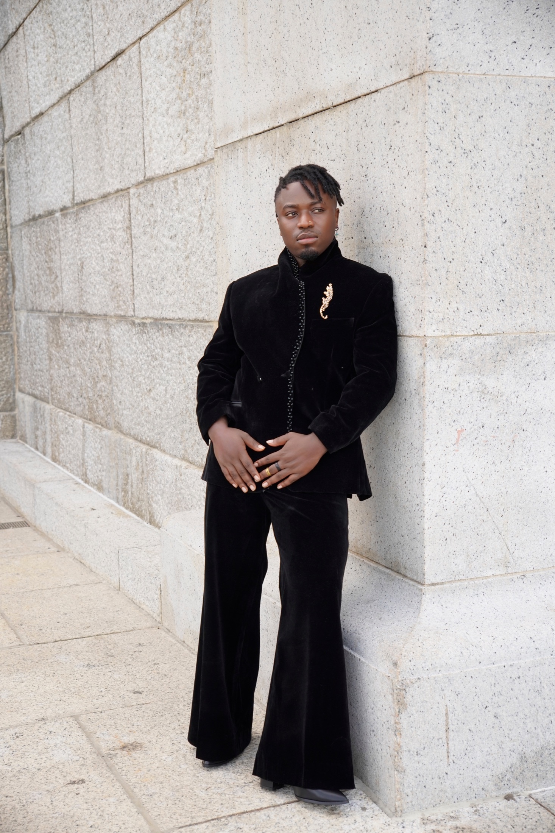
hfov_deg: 29.1
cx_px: 278
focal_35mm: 46
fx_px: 1069
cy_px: 416
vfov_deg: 42.6
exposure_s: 1/200
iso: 250
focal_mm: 30.8
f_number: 4
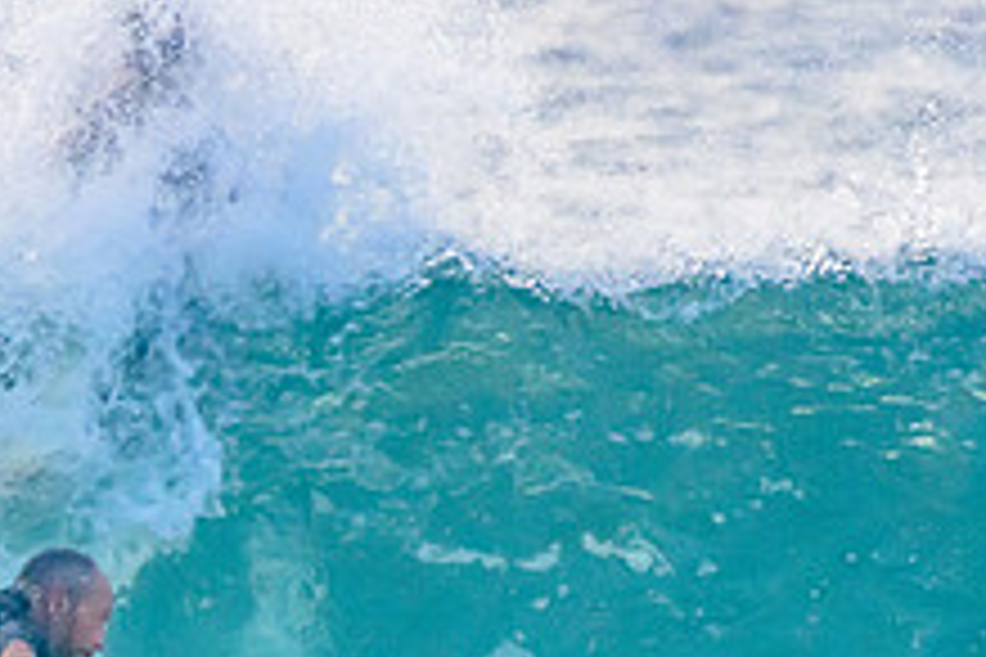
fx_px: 57923
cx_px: 302
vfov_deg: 0.7
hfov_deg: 1.0
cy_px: 781
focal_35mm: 2115
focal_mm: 800
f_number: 11
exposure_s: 1/2000
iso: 3600
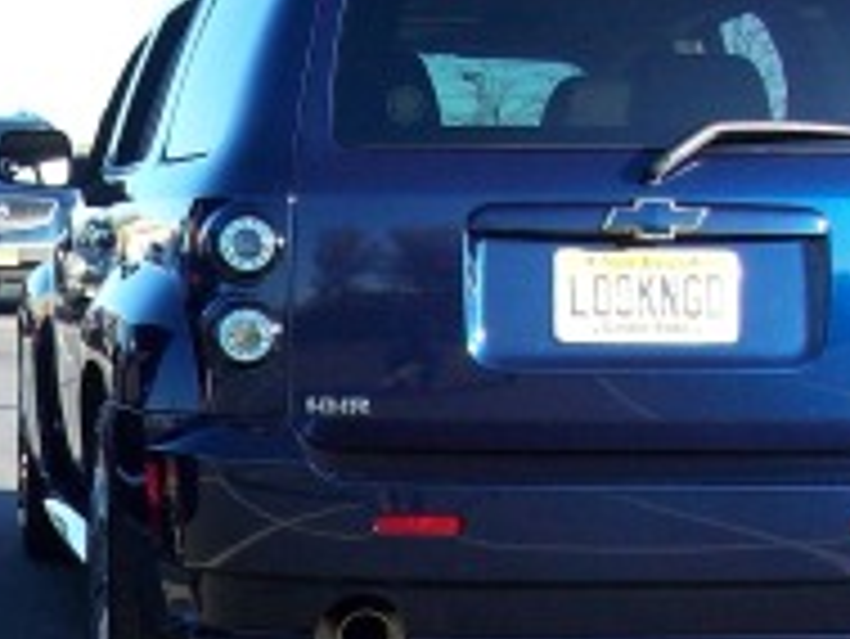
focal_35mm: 115
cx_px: -18
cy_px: 500
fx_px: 2826
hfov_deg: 16.7
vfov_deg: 12.8
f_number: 2.8
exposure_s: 1/297
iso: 80
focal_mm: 5.7
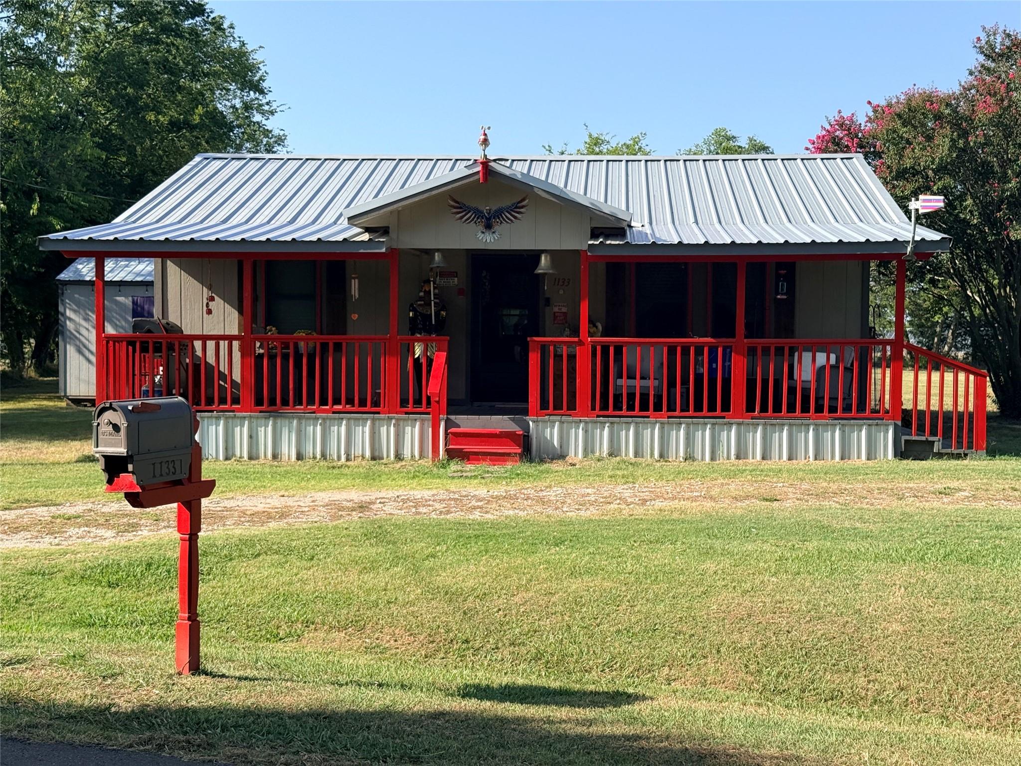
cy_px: 383
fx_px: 1416
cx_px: 510
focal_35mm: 48
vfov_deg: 30.3
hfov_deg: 39.7
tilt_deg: -2.0
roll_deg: -1.1
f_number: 1.78
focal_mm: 6.76
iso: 80
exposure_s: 1/3534
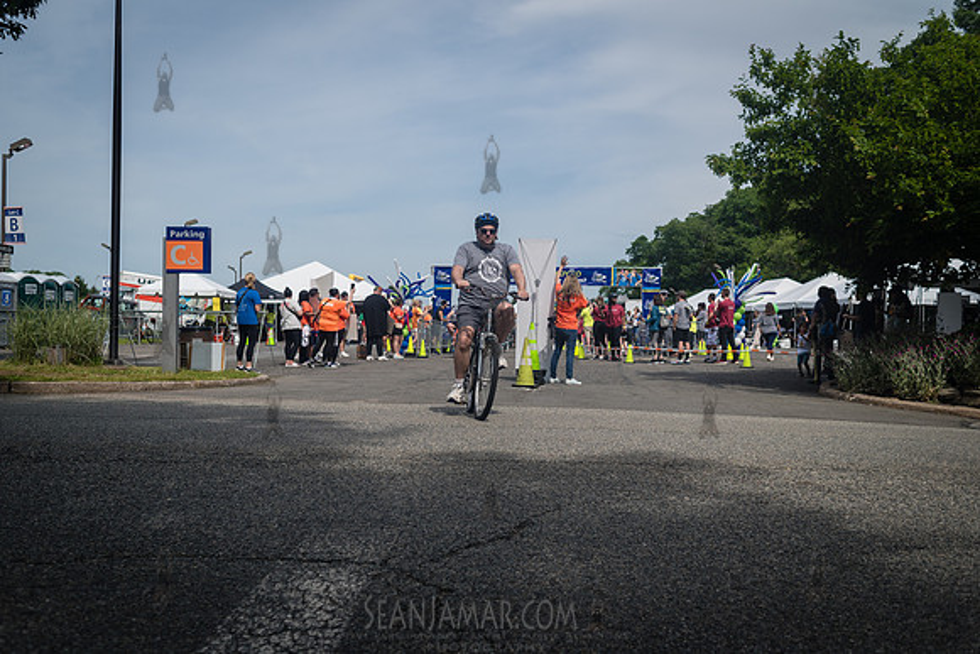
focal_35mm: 35
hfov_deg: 54.1
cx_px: 490
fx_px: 959
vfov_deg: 37.7
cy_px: 327
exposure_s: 1/2500
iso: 200
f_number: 4.5
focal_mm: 35
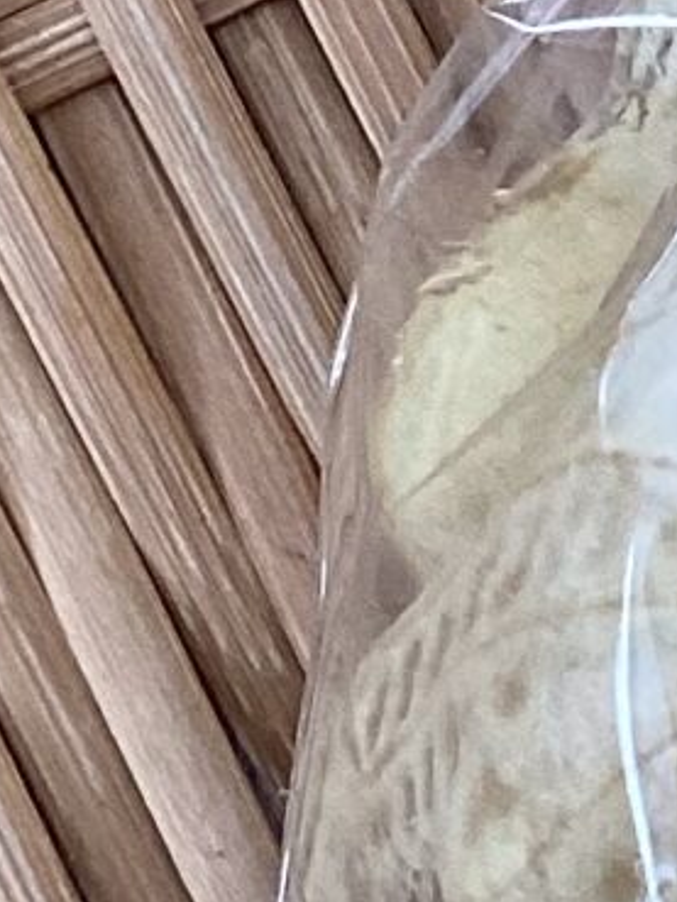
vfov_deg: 9.2
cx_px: 1772
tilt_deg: -84.3
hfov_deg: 6.5
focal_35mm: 215
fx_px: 5603
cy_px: 594
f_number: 2.4
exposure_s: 1/100
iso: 80
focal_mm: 3.3
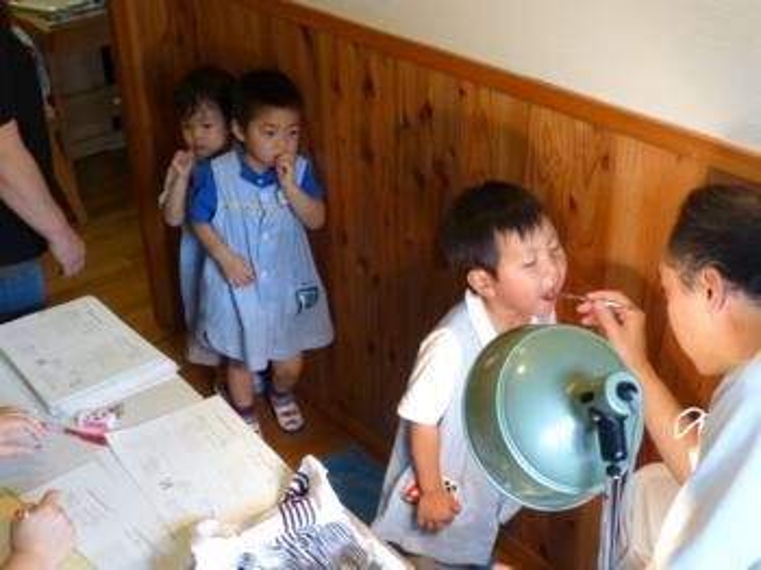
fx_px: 967
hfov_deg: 43.0
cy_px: 285
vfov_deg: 32.8
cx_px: 380
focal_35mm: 44
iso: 400
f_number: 4.1
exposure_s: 1/60
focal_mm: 7.9
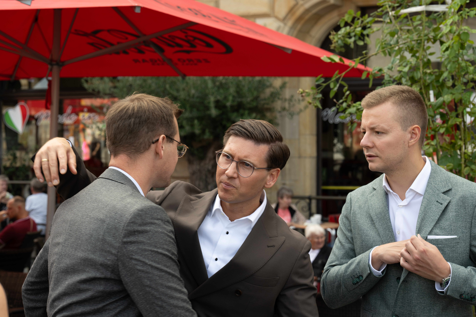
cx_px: 238
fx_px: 1124
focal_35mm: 85
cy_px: 158
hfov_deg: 23.9
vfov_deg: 16.1
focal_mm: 85
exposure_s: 1/125
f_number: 8
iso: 250
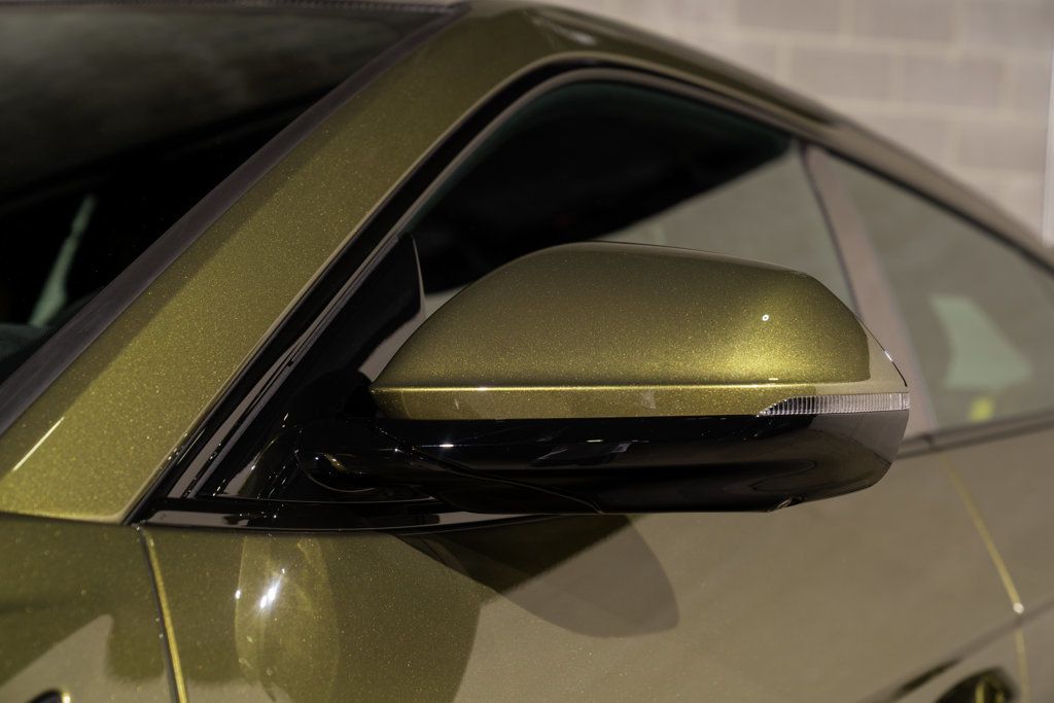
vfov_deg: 22.3
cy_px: 352
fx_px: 1783
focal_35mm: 61
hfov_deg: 32.9
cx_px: 527
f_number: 4.5
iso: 160
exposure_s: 1/125
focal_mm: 60
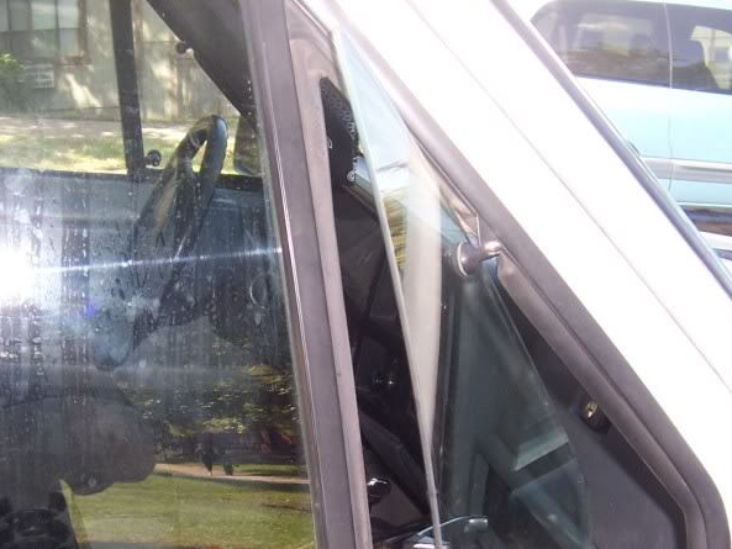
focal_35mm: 57
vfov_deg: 25.4
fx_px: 1206
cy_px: 405
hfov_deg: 33.7
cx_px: 291
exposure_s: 1/90
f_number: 3.4
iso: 80
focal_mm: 5.5
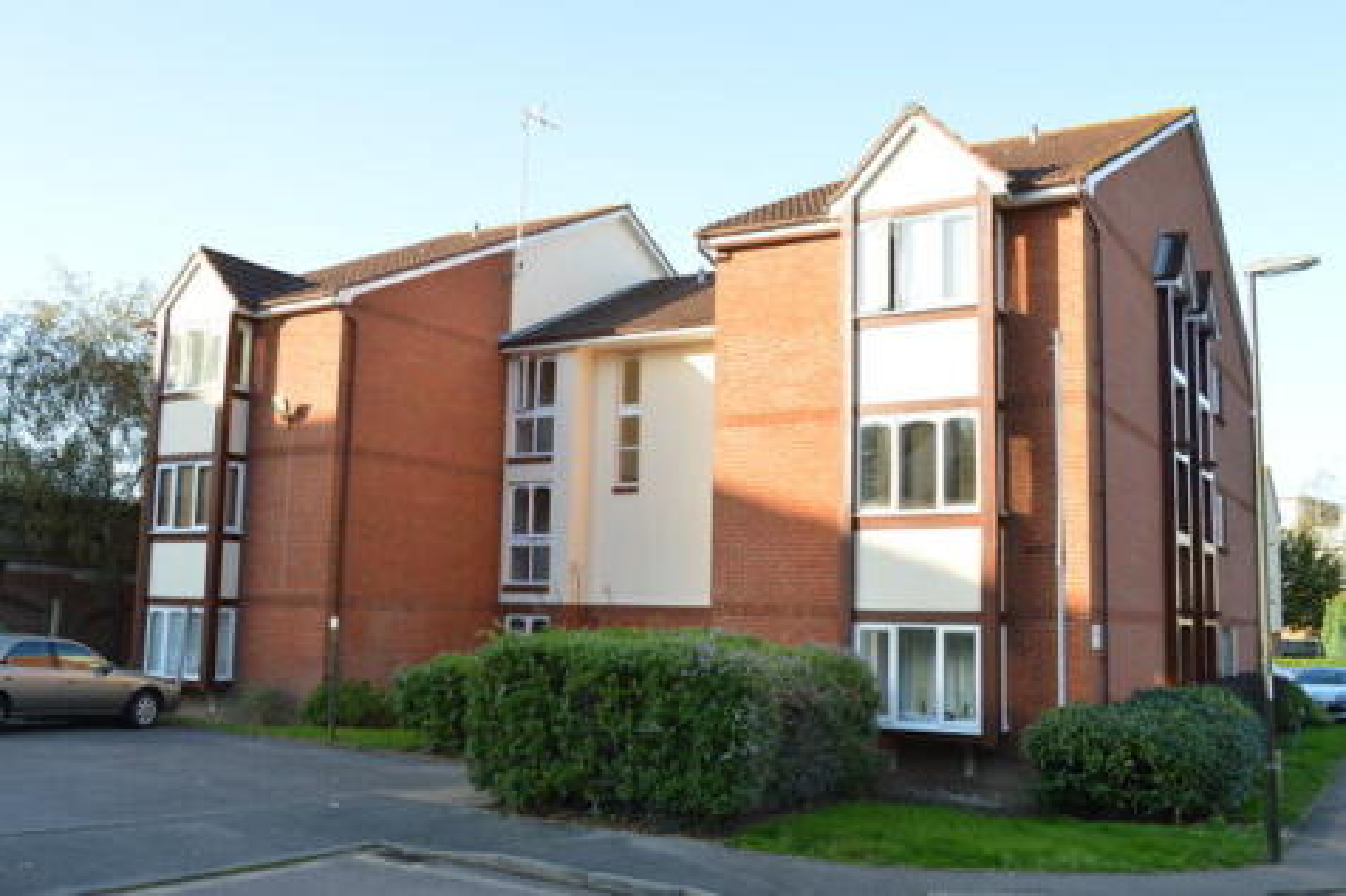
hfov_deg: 57.2
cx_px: 673
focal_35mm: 33
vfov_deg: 39.9
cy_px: 448
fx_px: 1233
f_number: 5.6
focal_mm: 22
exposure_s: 1/60
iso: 100
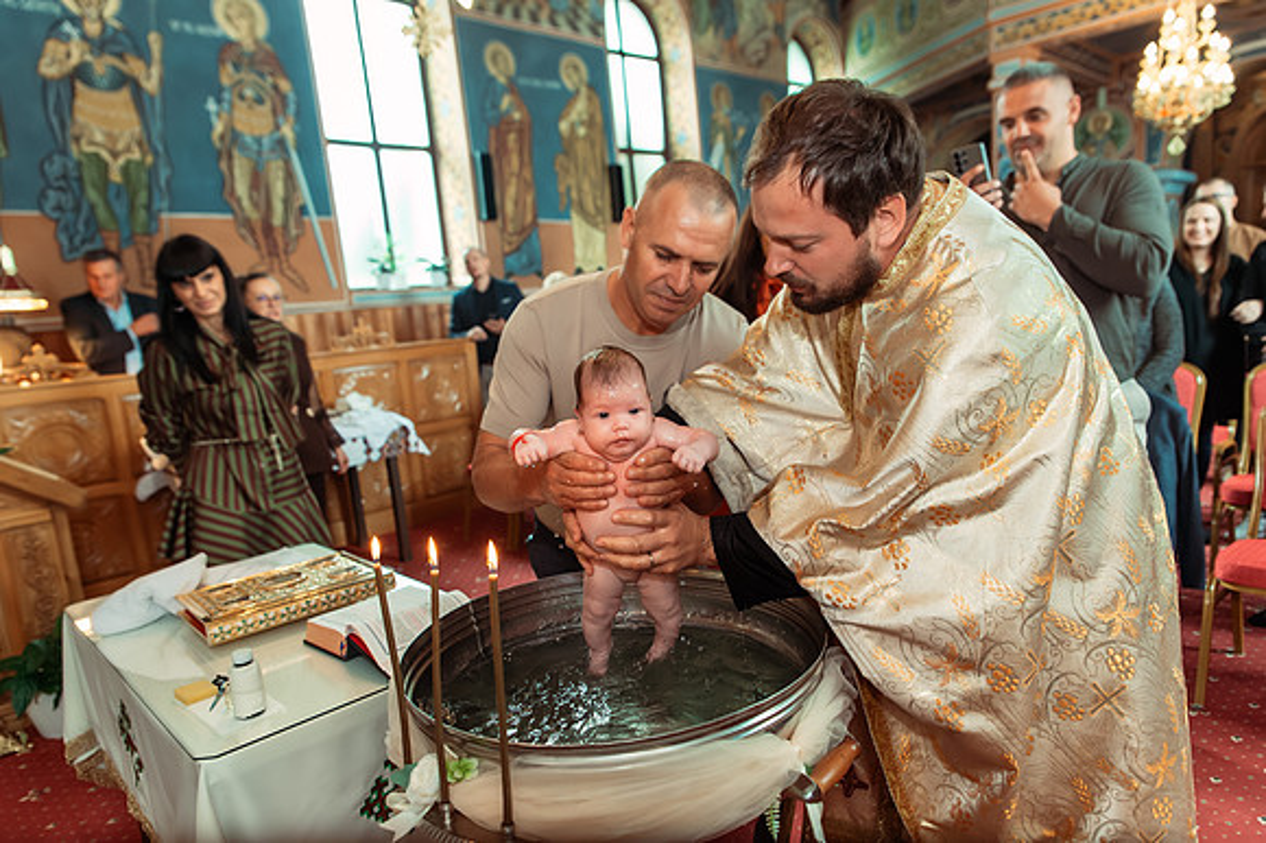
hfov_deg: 73.8
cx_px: 633
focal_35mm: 24
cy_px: 422
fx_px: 843
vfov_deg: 53.1
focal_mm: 24
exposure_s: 1/250
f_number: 3.5
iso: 2500
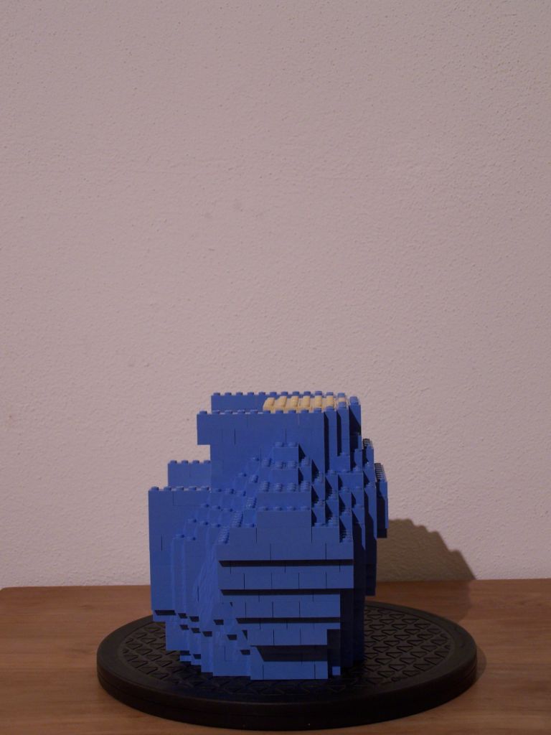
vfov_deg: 29.0
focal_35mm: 67
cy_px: 368
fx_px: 1422
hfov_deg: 21.9
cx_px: 276
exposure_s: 1/3
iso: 80
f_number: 3.2
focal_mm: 11.1
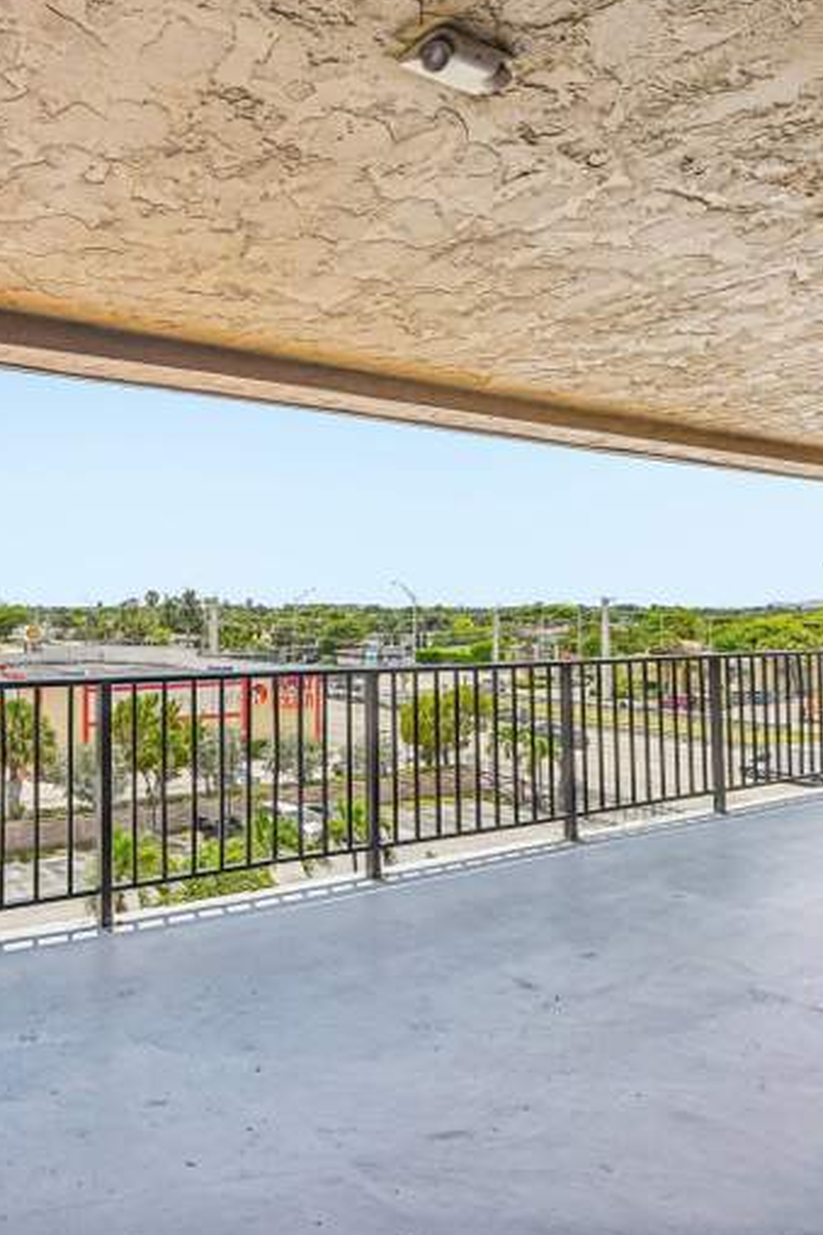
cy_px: 613
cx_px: 104
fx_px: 755
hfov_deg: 51.5
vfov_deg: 78.6
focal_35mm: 22
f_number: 7.1
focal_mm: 14
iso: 100
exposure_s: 1/500
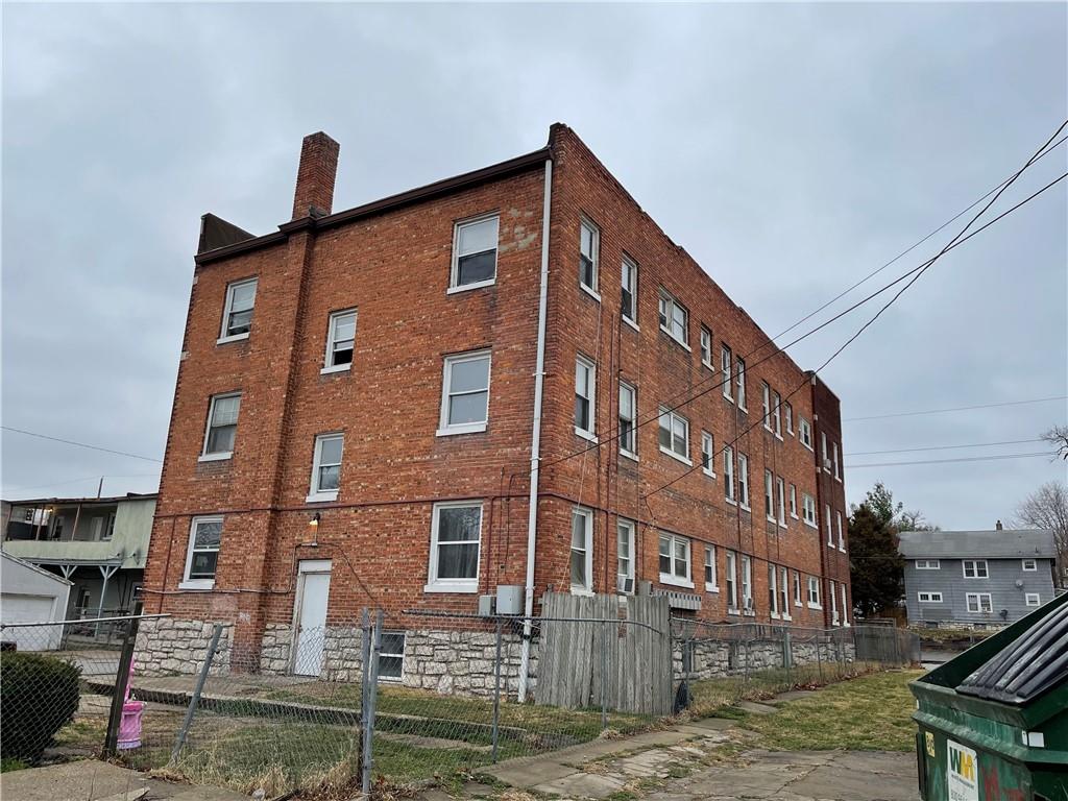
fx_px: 802
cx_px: 534
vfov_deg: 53.1
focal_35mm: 26
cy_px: 400
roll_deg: -2.9
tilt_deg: +14.5
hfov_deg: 67.3
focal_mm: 5.1
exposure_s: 1/2049
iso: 32
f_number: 1.6
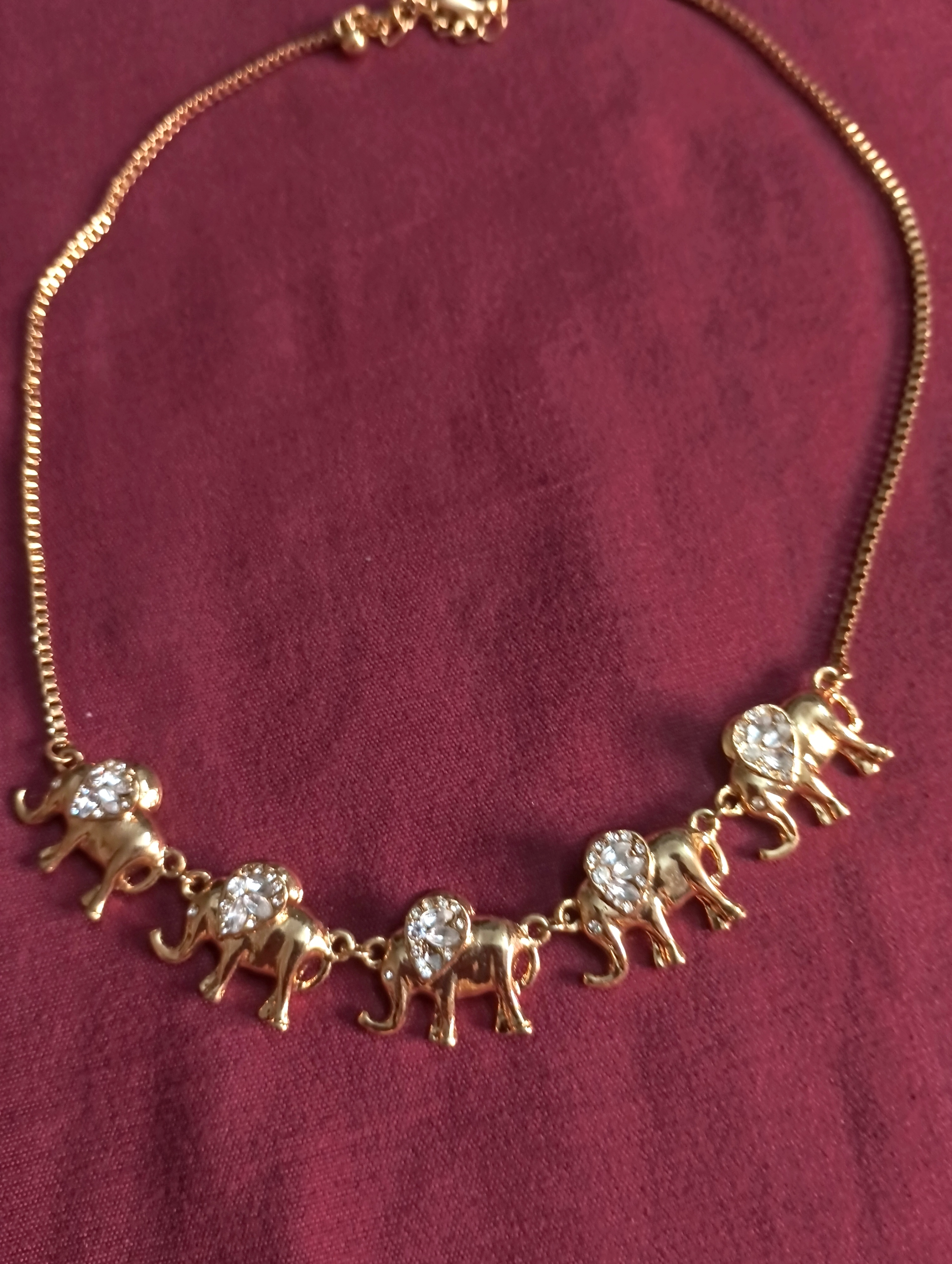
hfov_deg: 49.9
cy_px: 632
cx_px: 476
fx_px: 1024
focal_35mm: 28
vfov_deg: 63.4
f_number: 1.8
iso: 1187
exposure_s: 1/25
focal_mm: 4.26
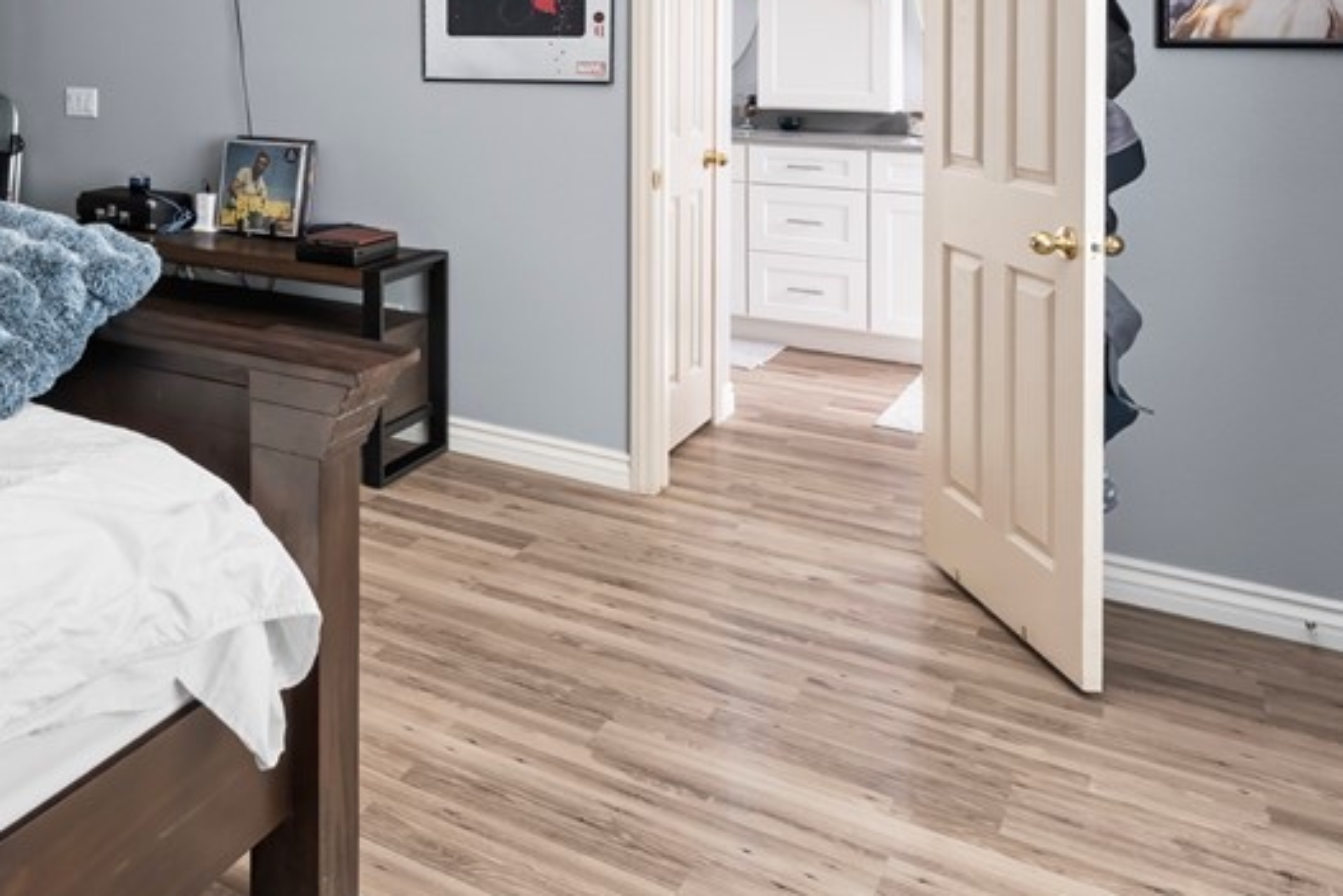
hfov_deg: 48.2
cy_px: 41
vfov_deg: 35.0
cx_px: 112
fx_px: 1306
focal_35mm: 35
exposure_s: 1/13
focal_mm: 17
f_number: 8
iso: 320
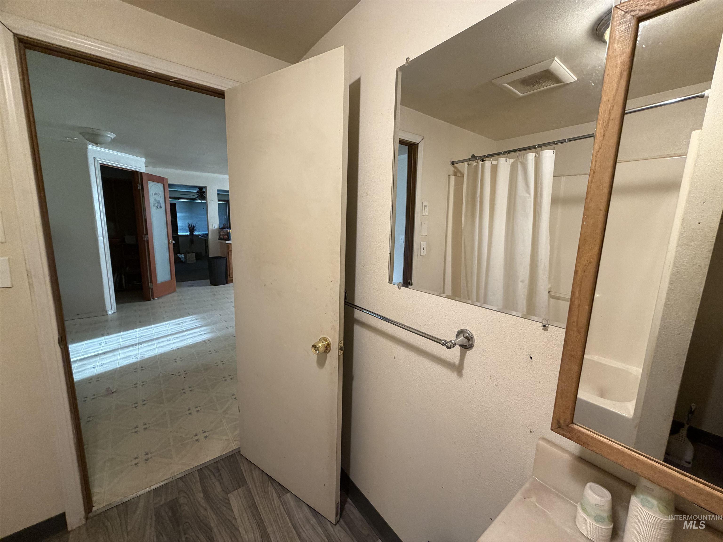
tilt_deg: -10.4
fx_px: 292
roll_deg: -1.7
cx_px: 362
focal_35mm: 14
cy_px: 271
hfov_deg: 102.1
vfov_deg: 85.7
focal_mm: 2.22
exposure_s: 1/60
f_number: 2.2
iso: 250
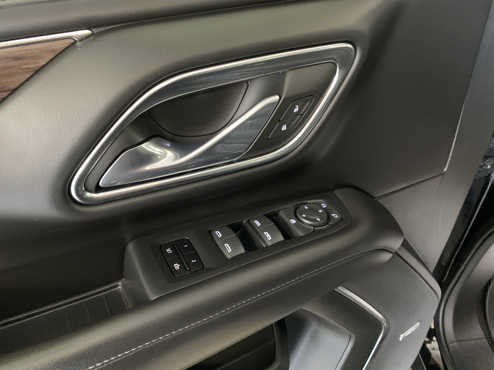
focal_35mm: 26
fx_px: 371
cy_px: 185
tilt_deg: -39.5
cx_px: 247
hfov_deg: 67.3
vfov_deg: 53.1
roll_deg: +3.6
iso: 640
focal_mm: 4.25
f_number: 1.8
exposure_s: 1/24
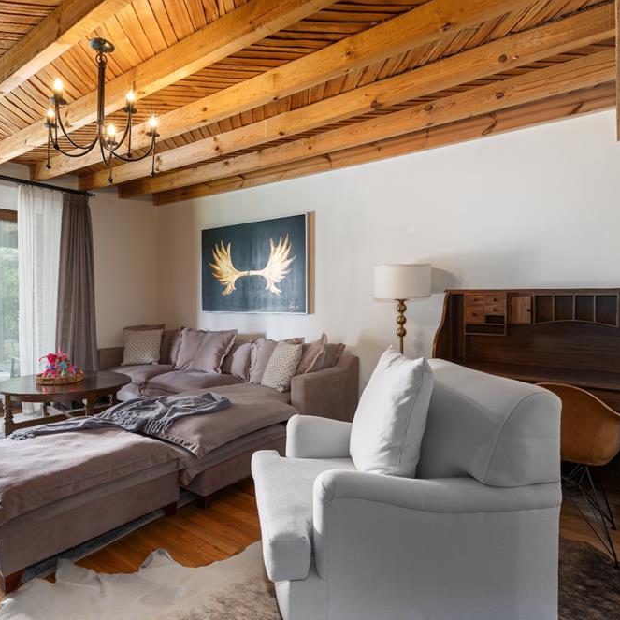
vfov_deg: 72.1
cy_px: 303
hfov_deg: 71.4
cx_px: 250
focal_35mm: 21
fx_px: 426
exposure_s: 1.3
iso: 200
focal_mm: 16
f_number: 10
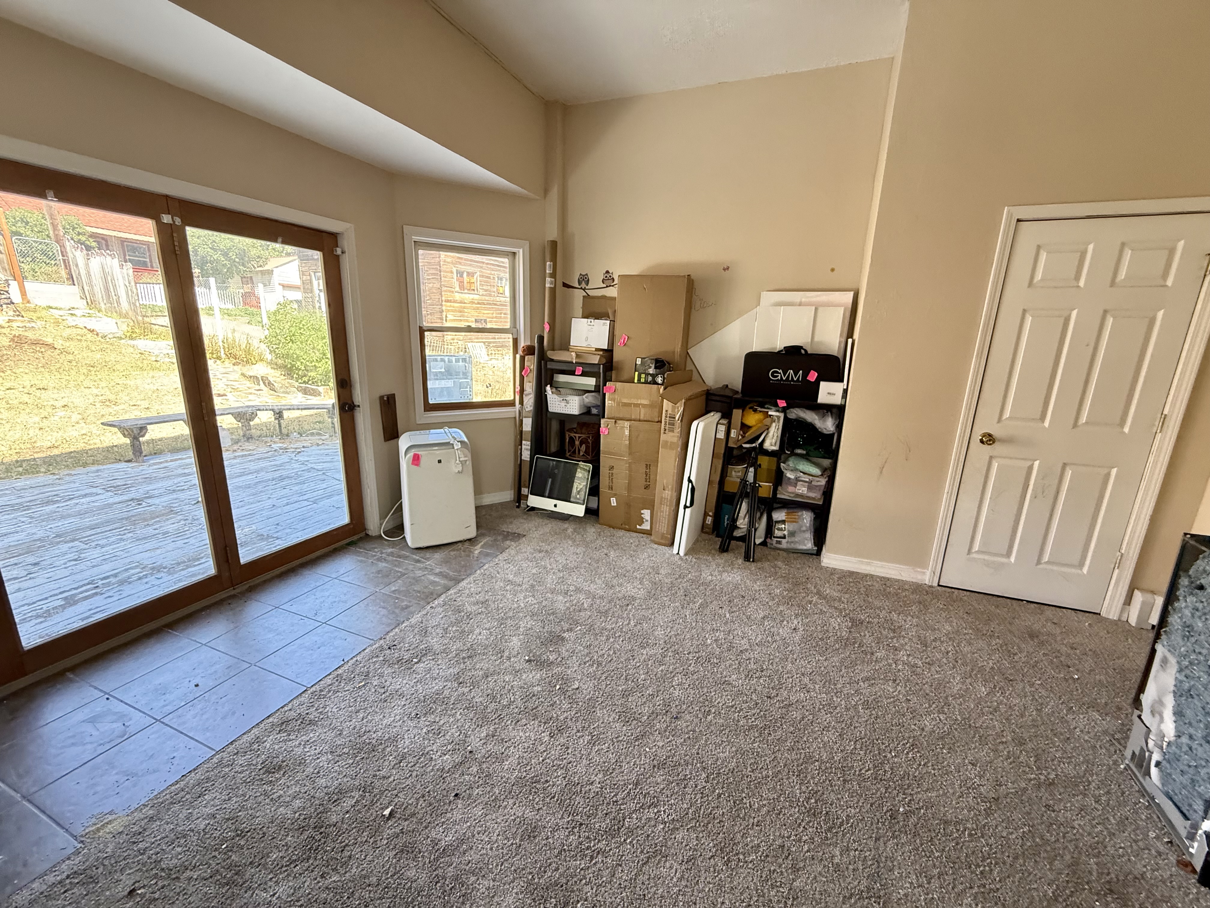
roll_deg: -1.5
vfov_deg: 85.7
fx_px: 489
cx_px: 605
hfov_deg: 102.1
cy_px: 454
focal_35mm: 14
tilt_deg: -13.4
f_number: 2.2
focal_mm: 2.22
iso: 400
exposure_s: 1/143
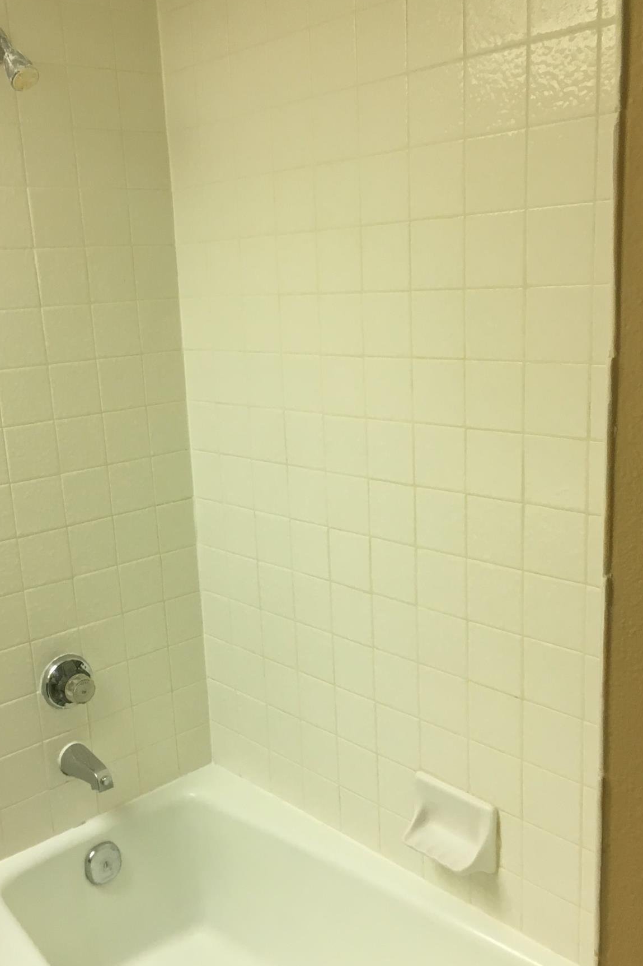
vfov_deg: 54.4
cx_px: 264
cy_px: 517
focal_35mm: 35
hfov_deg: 37.7
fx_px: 938
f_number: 2.2
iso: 50
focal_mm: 4.15
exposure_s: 1/30
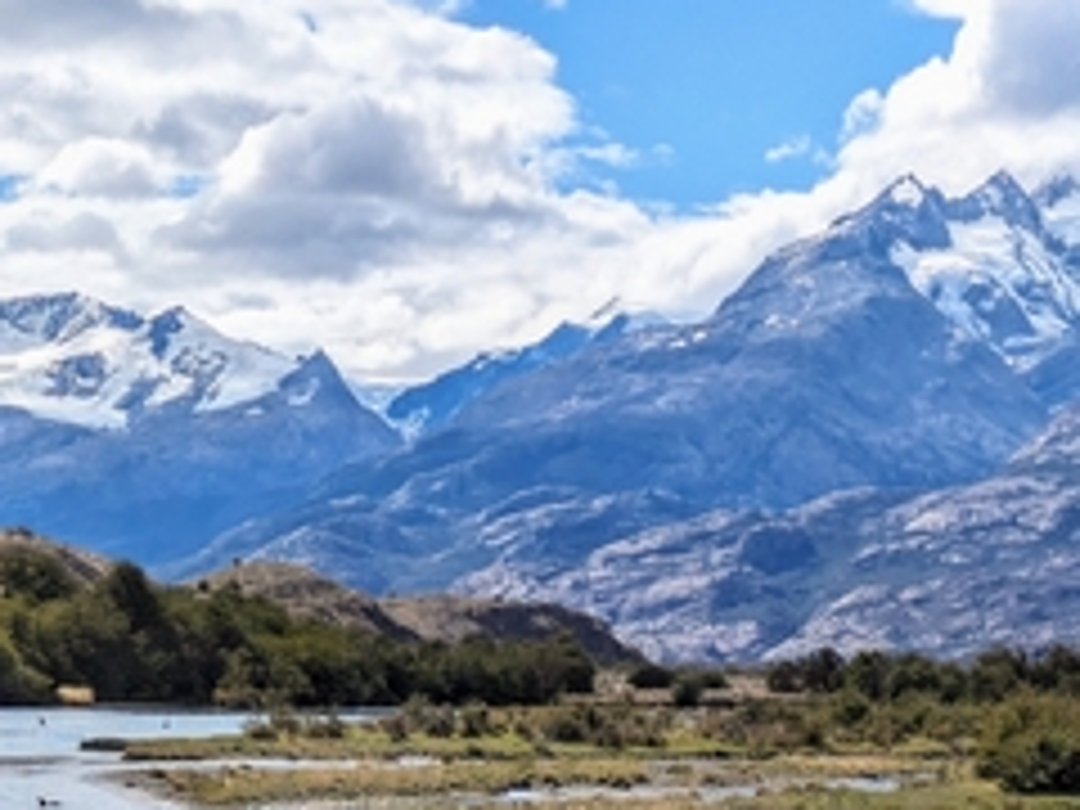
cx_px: 511
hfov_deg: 14.5
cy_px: 914
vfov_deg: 10.8
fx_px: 4243
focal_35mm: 136
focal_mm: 5.43
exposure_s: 1/5051
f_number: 1.89
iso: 44
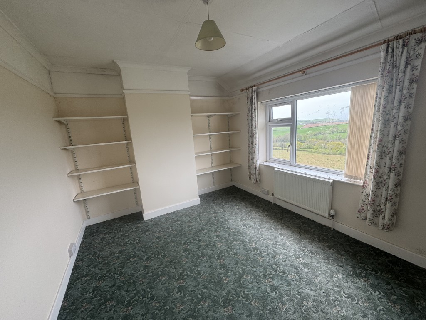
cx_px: 213
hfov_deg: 102.1
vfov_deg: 85.7
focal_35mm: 14
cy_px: 160
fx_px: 172
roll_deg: +5.0
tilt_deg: -9.7
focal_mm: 2.22
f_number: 2.2
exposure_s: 1/99
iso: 64
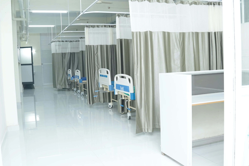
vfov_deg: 36.9
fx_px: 249
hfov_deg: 53.1
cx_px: 124
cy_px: 83
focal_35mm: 36
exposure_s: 1/125
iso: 2000
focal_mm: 24
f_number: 4
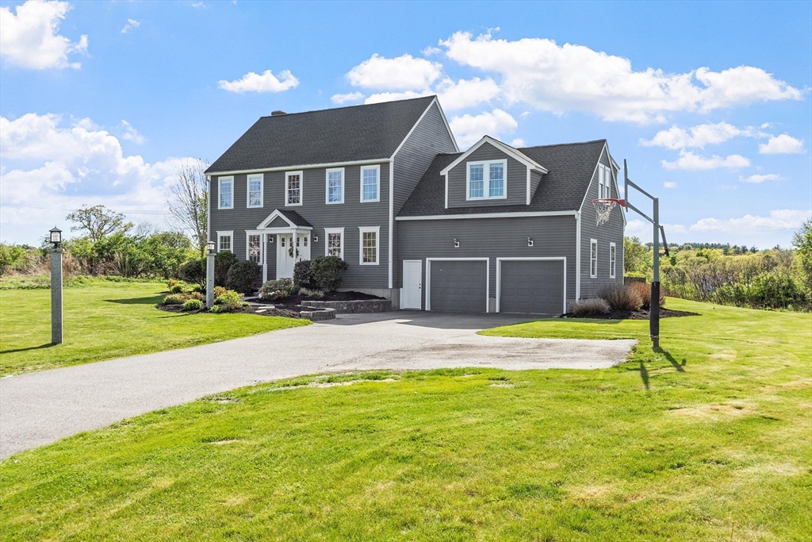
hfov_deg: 57.2
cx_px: 406
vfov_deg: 40.0
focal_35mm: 33
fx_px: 744
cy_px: 271
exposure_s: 1/200
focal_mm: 22
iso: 100
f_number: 8
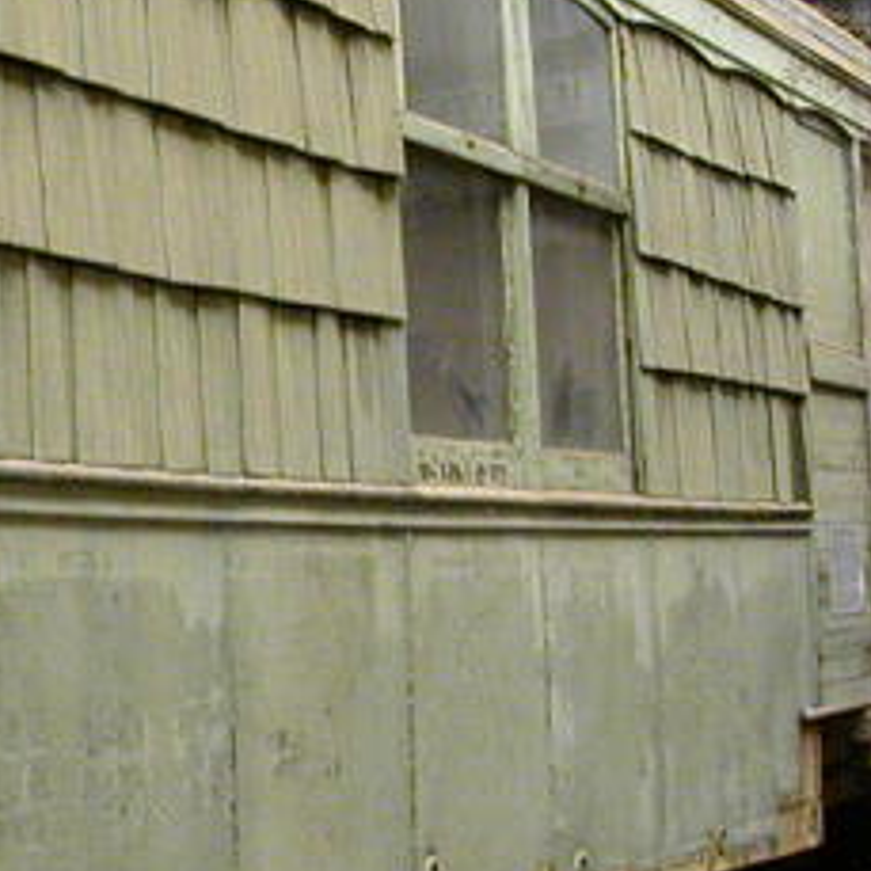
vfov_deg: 17.4
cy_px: 394
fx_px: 2847
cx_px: 19
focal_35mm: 100
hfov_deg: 17.0
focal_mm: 5.6
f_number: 2.7
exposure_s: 1/27.3
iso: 334
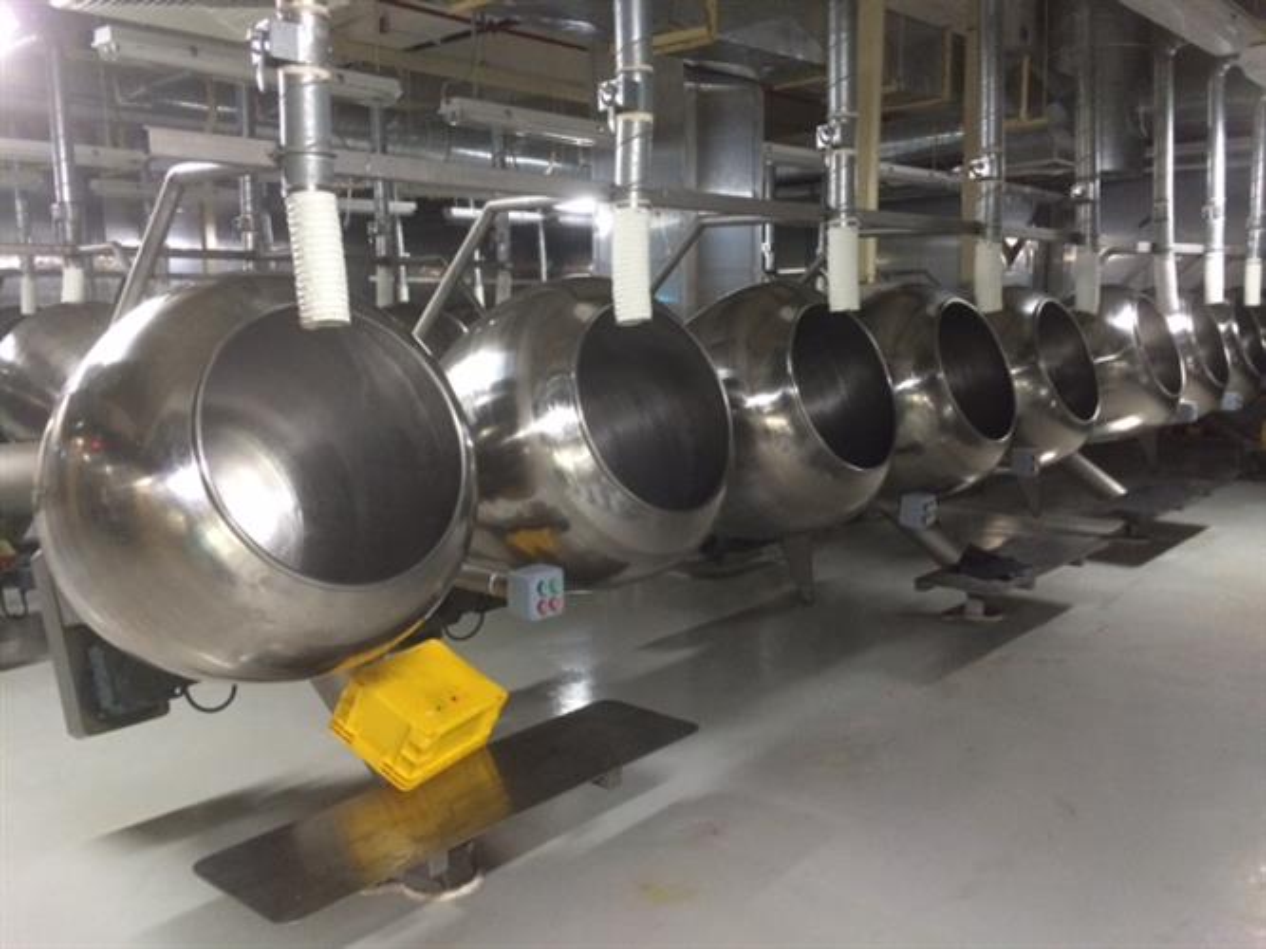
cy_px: 474
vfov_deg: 48.2
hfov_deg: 61.7
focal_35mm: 29
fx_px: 1060
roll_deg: +1.0
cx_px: 633
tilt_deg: -9.4
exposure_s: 1/33
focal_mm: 4.15
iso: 250
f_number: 2.2
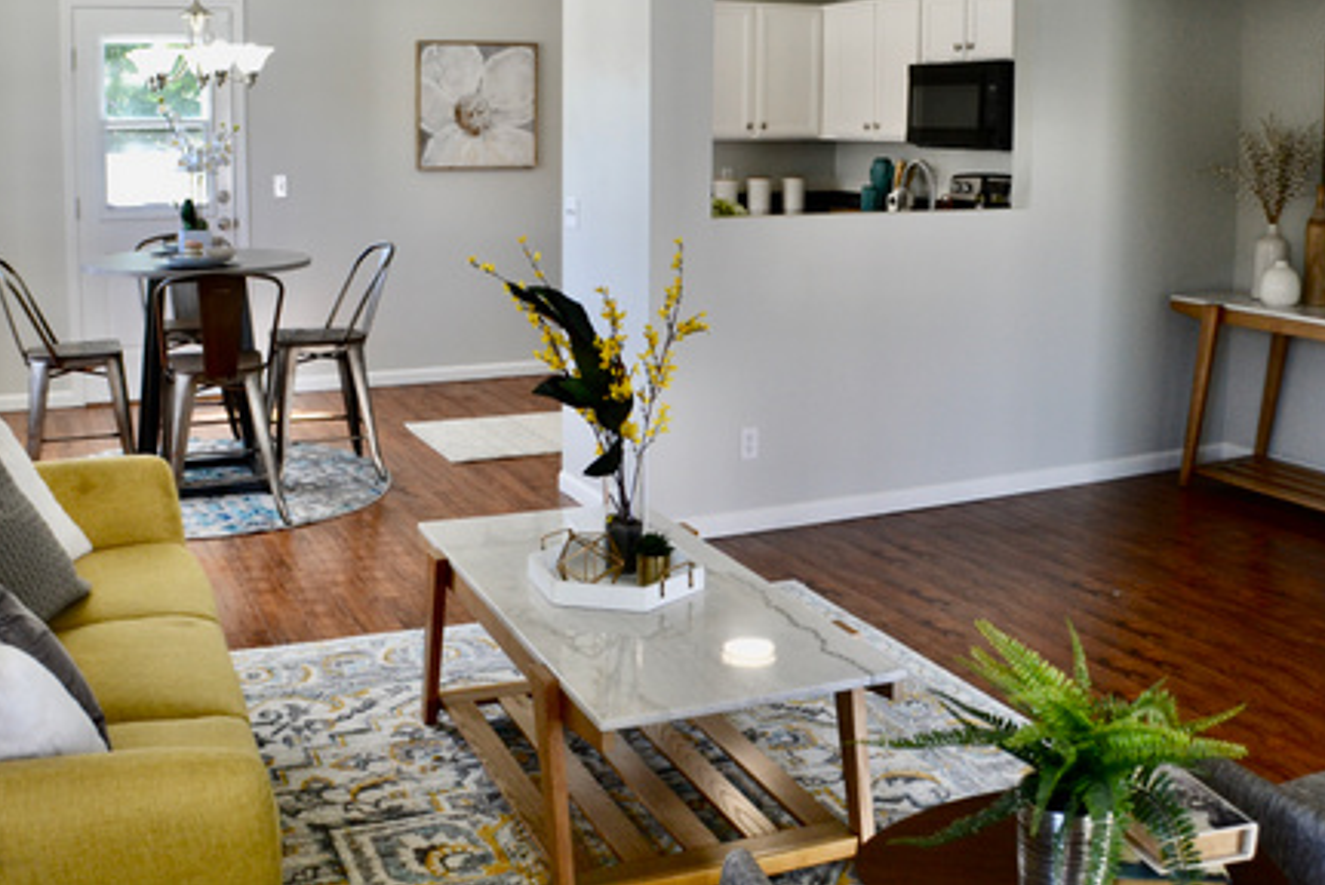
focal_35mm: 49
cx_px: 572
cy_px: 232
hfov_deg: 40.2
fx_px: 1805
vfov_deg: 27.2
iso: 400
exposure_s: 1/100
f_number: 5
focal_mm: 22
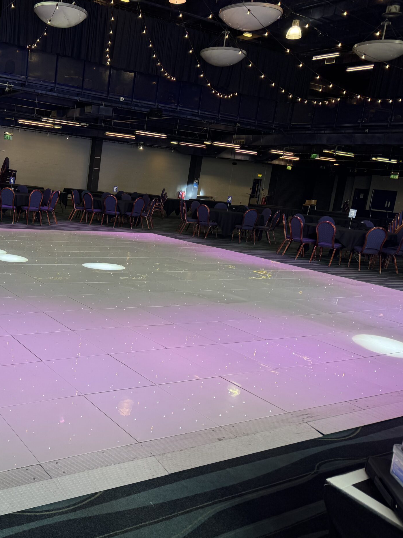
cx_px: 54
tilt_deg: -12.8
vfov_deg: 55.4
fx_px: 512
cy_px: 266
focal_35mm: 33
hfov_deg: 40.3
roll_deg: -3.8
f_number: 1.78
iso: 64
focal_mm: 6.76
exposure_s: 1/160
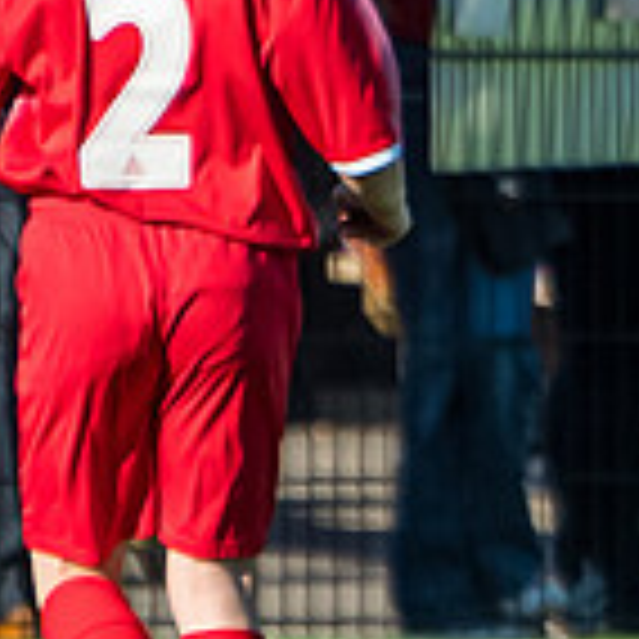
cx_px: 1779
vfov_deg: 0.7
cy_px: 422
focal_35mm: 2396
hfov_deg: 0.7
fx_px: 50040
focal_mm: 280
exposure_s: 1/2500
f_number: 4.5
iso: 400
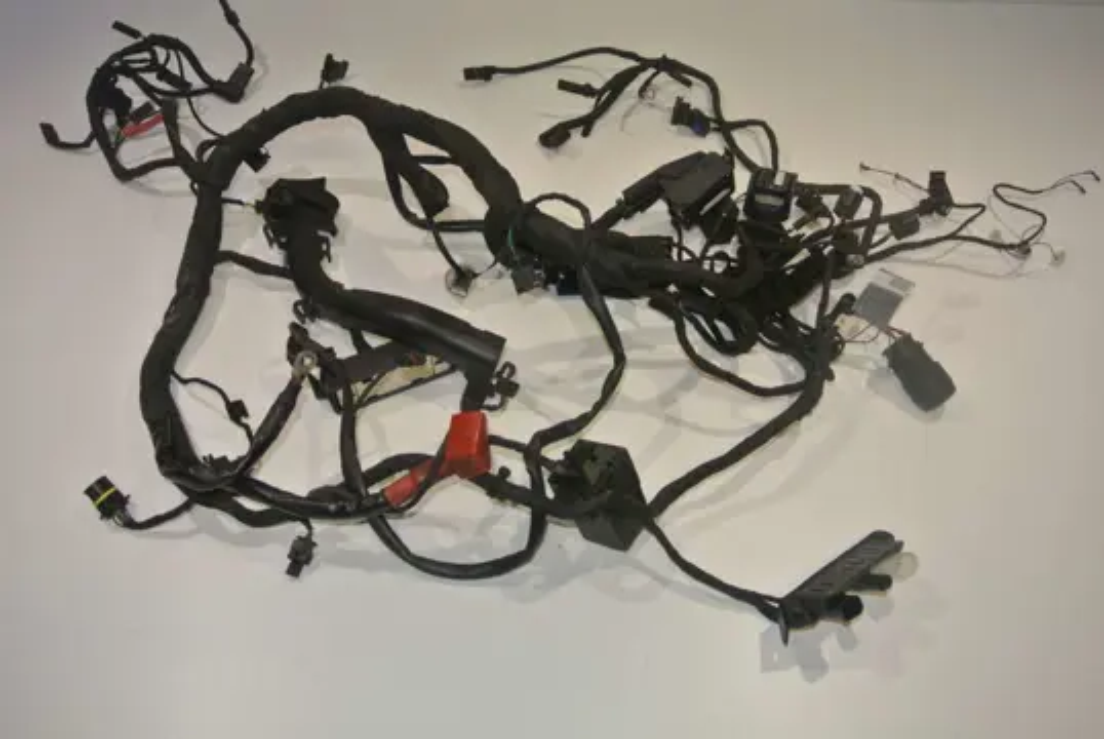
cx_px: 552
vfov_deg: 43.7
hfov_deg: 61.9
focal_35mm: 30
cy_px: 370
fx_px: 921
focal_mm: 11.4
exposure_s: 1/60
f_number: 3.5
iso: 200
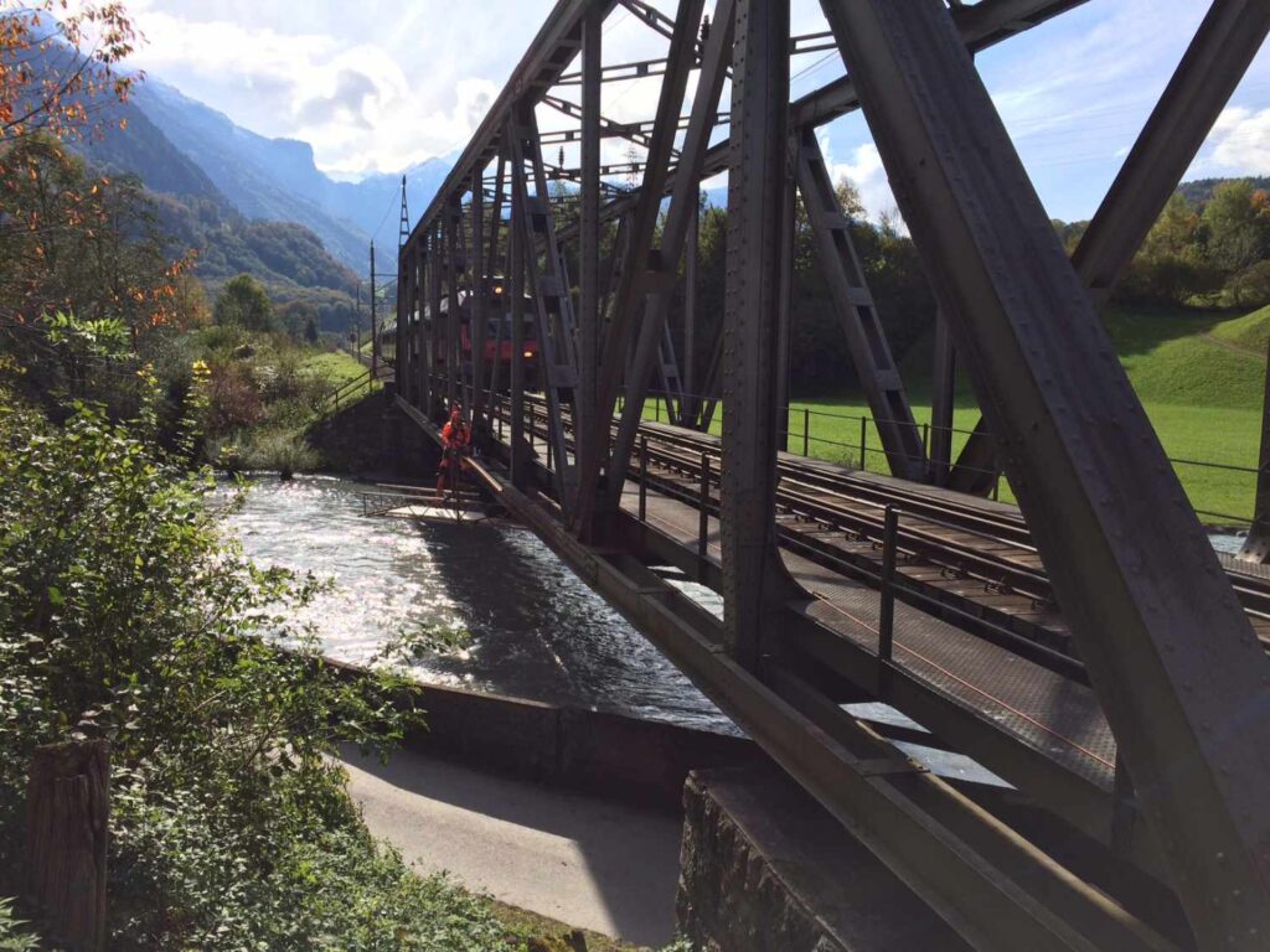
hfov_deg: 61.7
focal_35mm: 29
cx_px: 635
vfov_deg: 48.2
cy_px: 476
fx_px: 1064
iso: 32
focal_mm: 4.2
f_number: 2.2
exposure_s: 1/1953
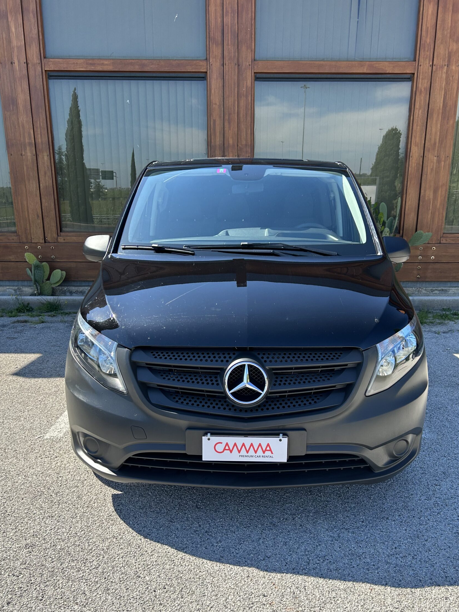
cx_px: 241
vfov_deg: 59.7
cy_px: 352
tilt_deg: -14.1
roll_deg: -1.4
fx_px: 530
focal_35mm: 30
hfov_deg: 46.8
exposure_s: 1/1808
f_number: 1.5
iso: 50
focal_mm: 5.7
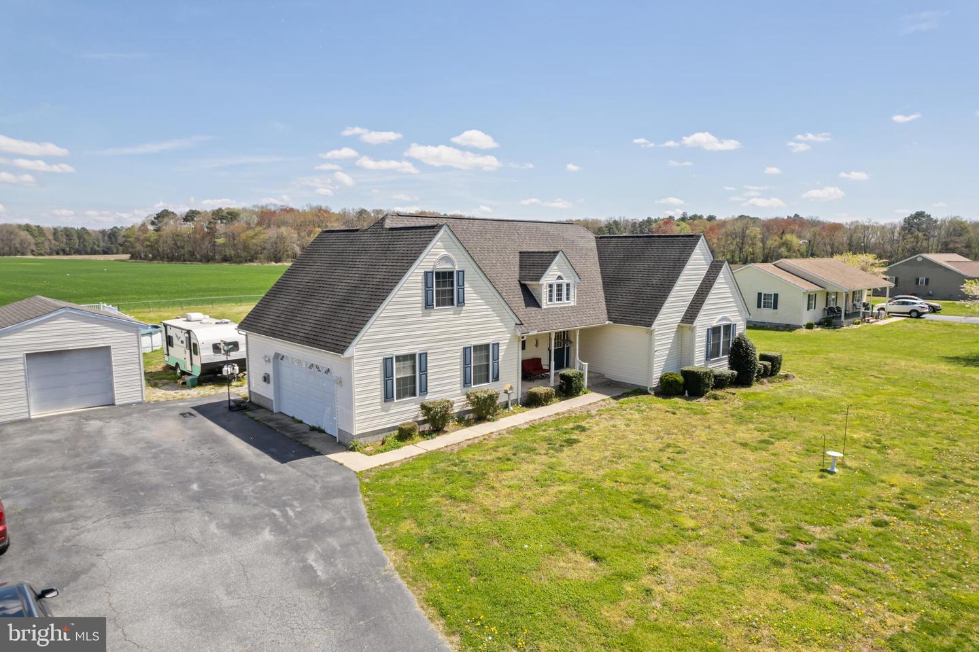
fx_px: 598
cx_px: 490
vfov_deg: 57.2
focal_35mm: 22
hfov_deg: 78.6
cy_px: 326
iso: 100
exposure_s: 1/2000
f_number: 2.8
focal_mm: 8.38
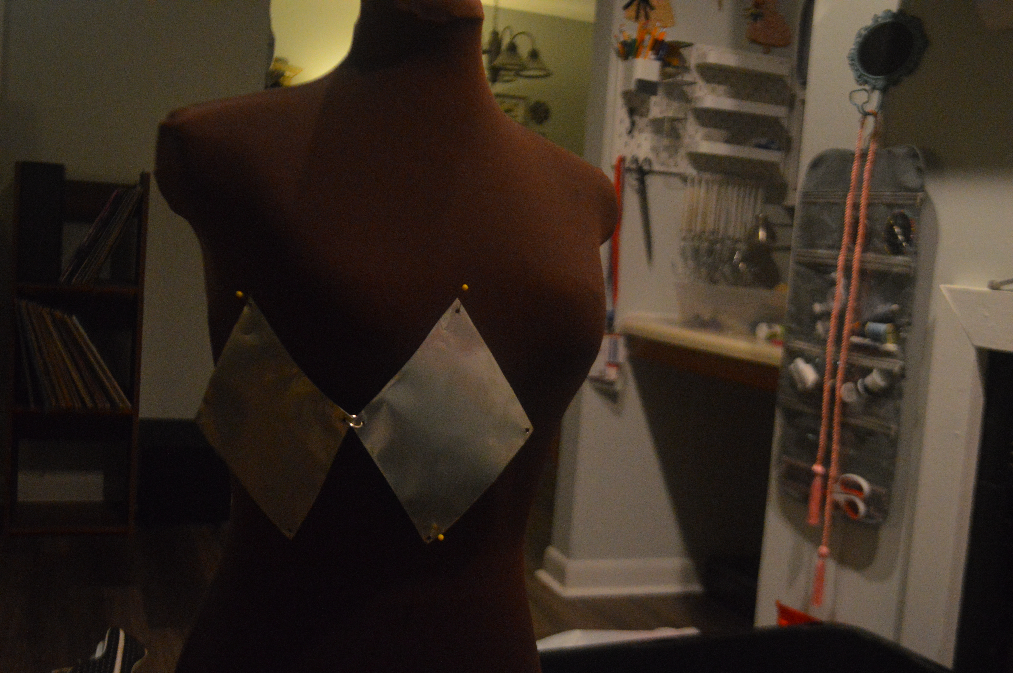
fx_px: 1096
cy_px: 336
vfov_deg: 34.1
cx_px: 506
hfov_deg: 49.6
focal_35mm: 39
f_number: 4.2
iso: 3200
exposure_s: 1/80
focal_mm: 26
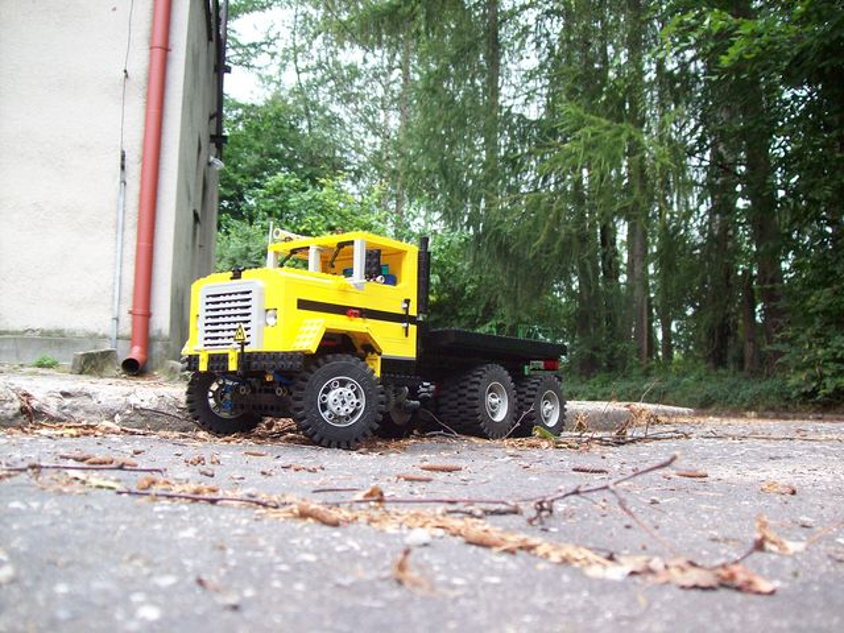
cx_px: 422
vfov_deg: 39.7
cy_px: 316
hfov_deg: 51.4
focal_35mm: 36
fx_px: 878
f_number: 2.7
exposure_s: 1/112
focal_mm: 6
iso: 80
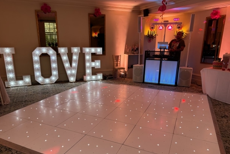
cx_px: 111
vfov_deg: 49.5
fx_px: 166
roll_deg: +0.2
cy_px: 88
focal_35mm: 26
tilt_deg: -16.4
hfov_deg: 69.3
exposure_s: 1/80
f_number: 1.78
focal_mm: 6.76
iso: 160
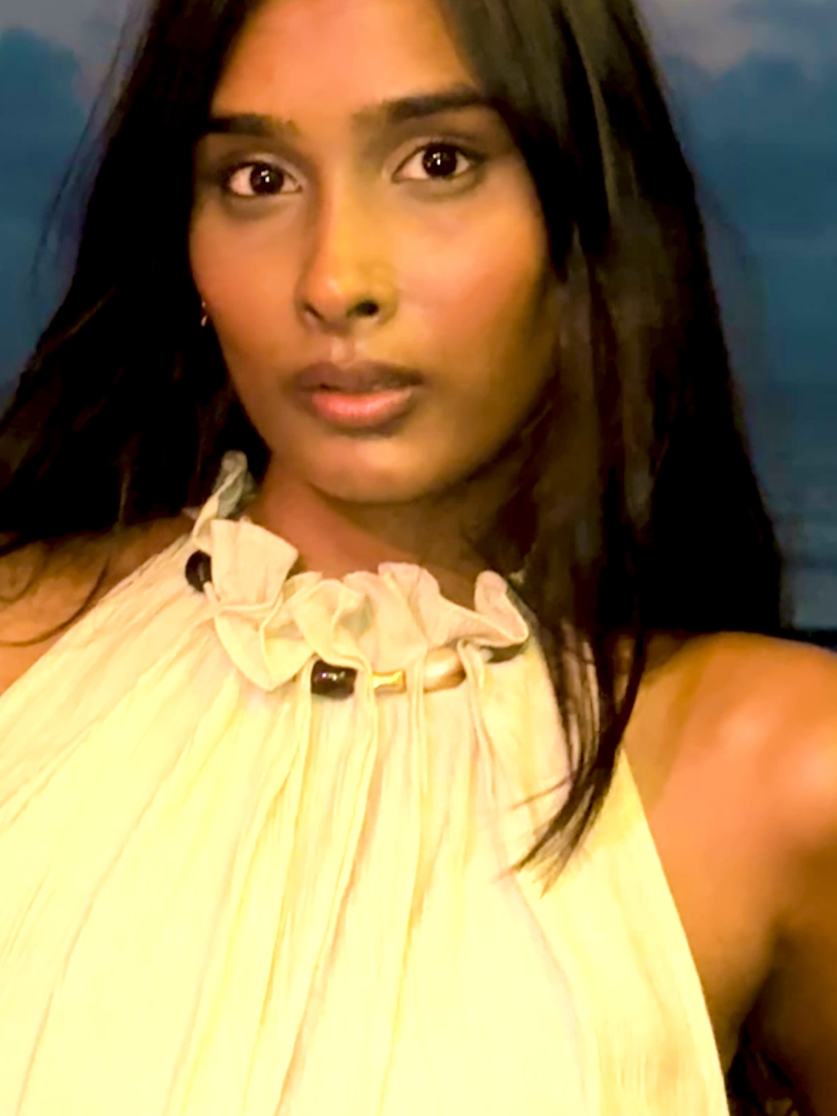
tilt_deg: +1.1
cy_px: 257
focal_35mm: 107
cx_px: 404
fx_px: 3449
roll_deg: +0.7
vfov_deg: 18.2
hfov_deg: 13.8
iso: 100
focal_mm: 6.76
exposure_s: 1/5
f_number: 1.78
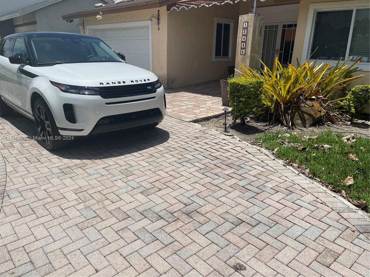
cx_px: 185
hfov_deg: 69.4
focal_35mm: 25
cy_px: 138
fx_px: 267
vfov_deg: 54.9
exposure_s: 1/6579
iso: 32
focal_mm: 5.1
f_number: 1.6
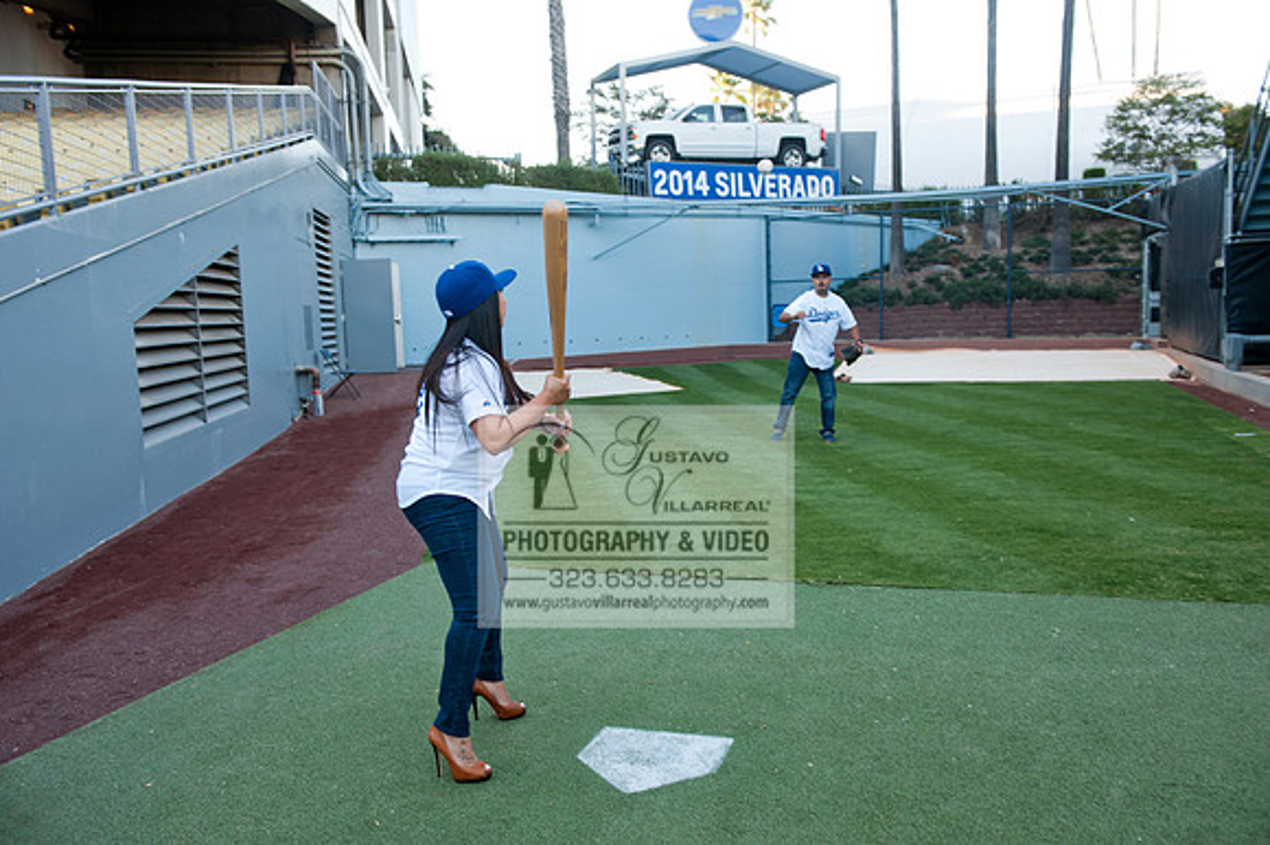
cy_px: 422
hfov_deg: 63.7
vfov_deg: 44.9
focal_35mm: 29
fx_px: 1022
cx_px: 635
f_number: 4.5
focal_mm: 29
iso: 250
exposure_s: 1/125
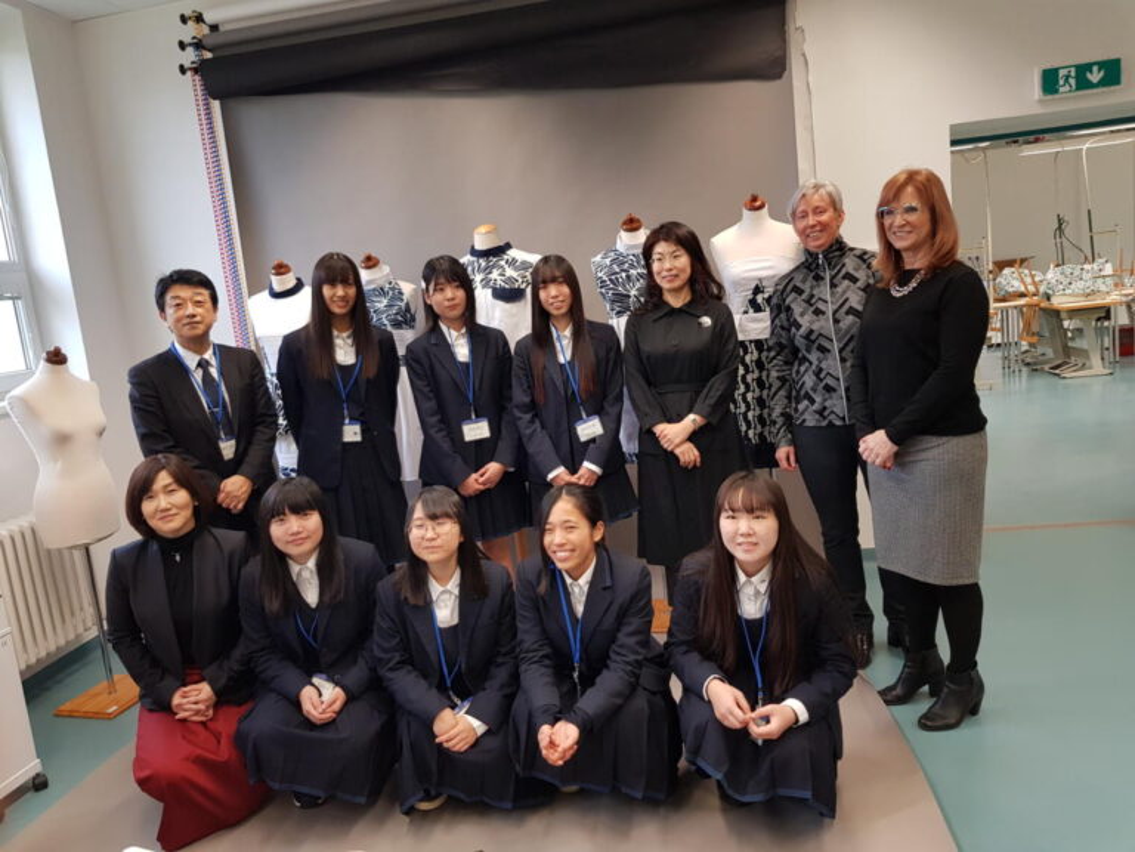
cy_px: 426
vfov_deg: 53.1
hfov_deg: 67.3
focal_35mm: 26
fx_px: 852
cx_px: 568
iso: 80
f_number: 1.7
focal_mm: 4.3
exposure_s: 1/50
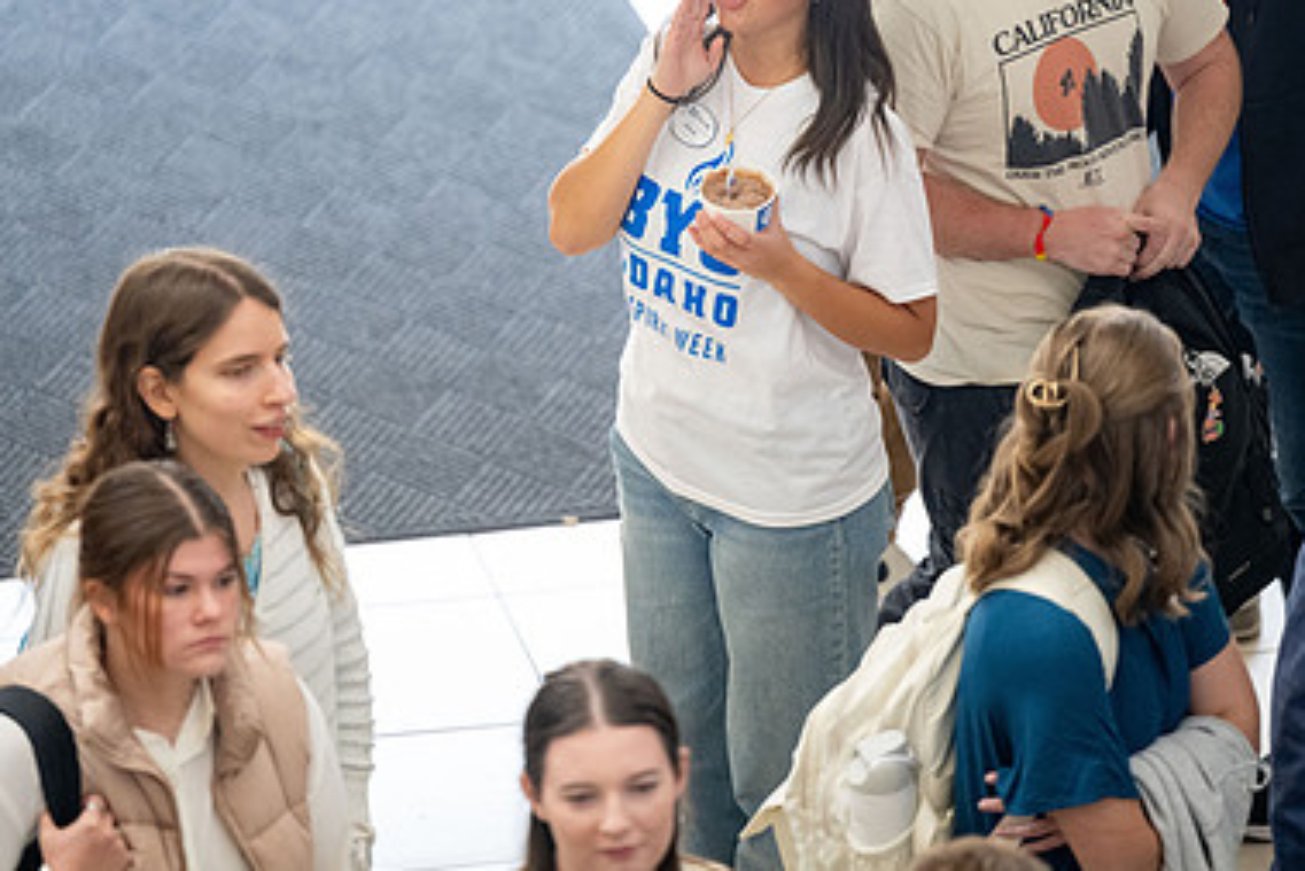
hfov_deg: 6.7
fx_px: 11096
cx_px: 630
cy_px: 219
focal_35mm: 306
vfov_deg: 4.5
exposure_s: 1/320
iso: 3200
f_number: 2.8
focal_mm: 200
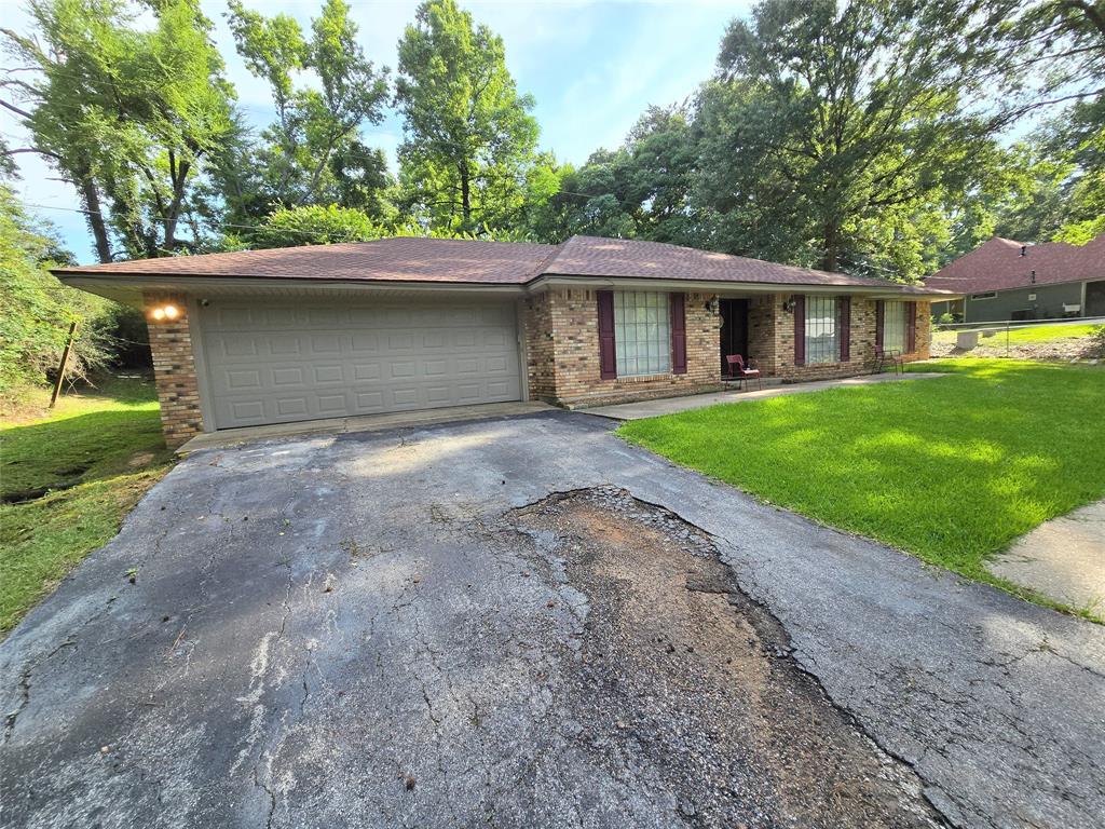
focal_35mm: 13
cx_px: 552
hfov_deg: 106.2
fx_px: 415
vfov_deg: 89.9
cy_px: 414
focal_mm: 2.2
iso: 50
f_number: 2.2
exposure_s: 1/659
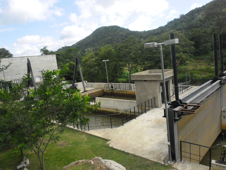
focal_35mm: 27
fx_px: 176
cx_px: 113
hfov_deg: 65.3
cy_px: 85
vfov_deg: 51.4
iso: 80
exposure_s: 1/663
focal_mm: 4.8
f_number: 2.9
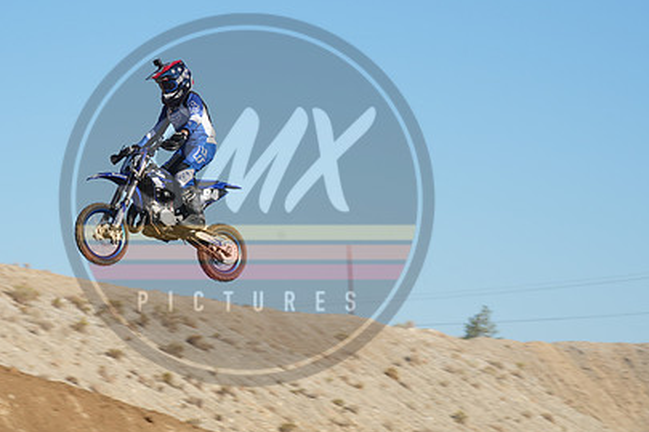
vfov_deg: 7.8
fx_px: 3173
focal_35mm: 176
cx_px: 247
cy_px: 201
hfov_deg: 11.7
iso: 200
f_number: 11
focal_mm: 123
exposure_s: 1/250
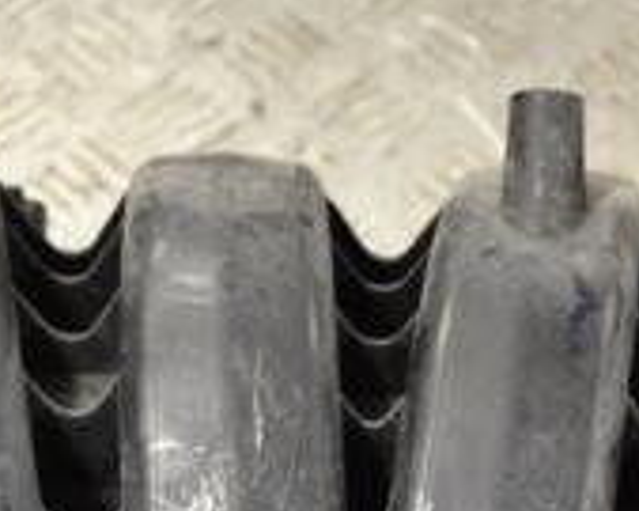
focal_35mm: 120
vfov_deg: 12.5
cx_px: 420
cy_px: 621
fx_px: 2268
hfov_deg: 16.0
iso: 200
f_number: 4
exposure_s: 1/30
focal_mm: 24
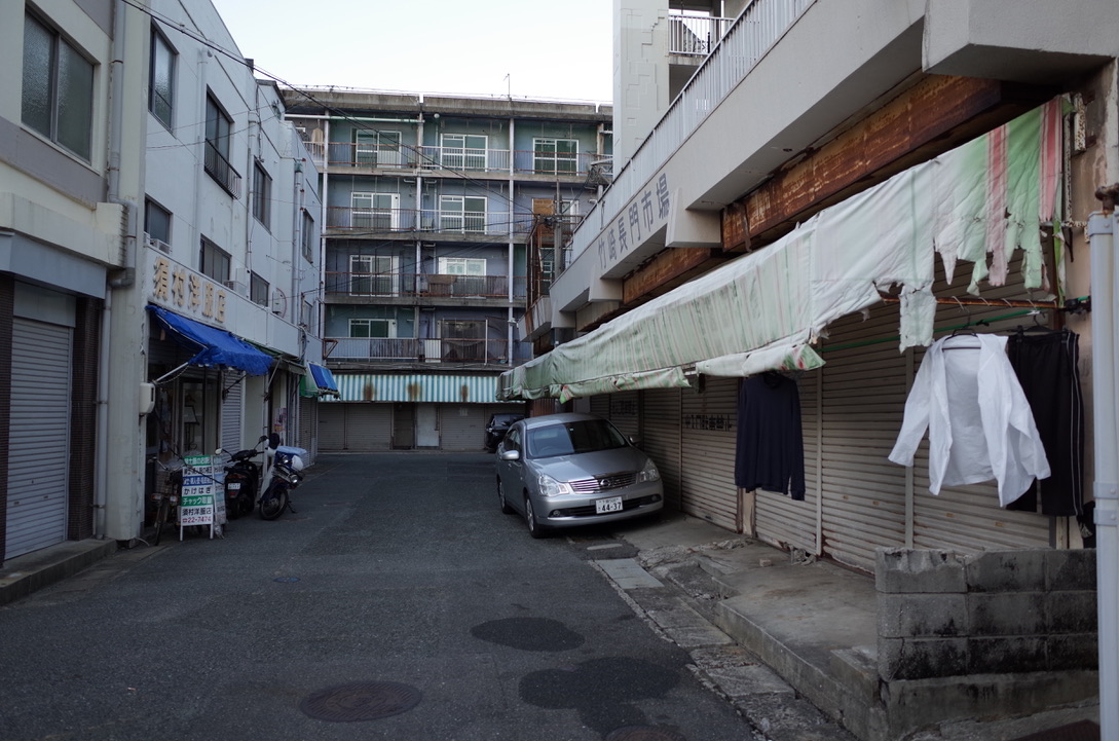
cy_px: 370
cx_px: 560
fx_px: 868
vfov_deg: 46.2
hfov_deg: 65.6
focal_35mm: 28
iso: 100
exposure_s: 1/60
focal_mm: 18.3
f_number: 2.8
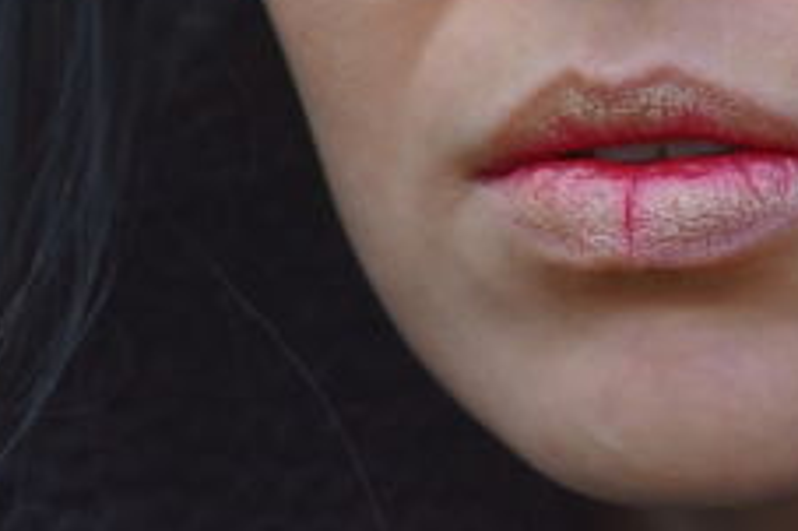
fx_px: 13157
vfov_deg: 2.3
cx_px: 404
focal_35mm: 594
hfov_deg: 3.5
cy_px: -237
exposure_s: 1/160
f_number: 4
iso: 250
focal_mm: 100
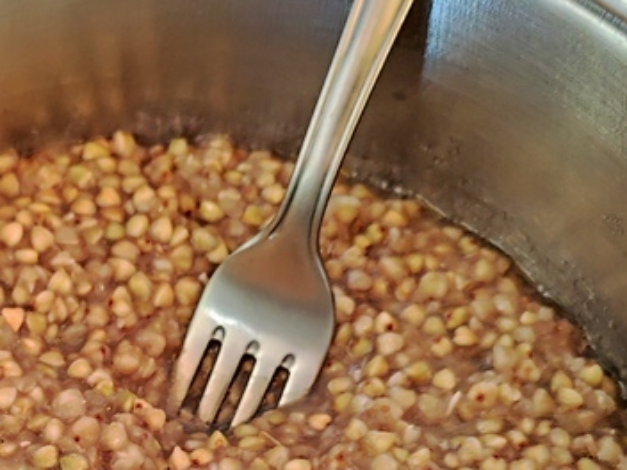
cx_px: 91
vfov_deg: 20.8
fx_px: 1214
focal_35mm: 67
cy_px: 520
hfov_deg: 28.1
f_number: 1.65
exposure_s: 1/25
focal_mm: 6.14
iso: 3200
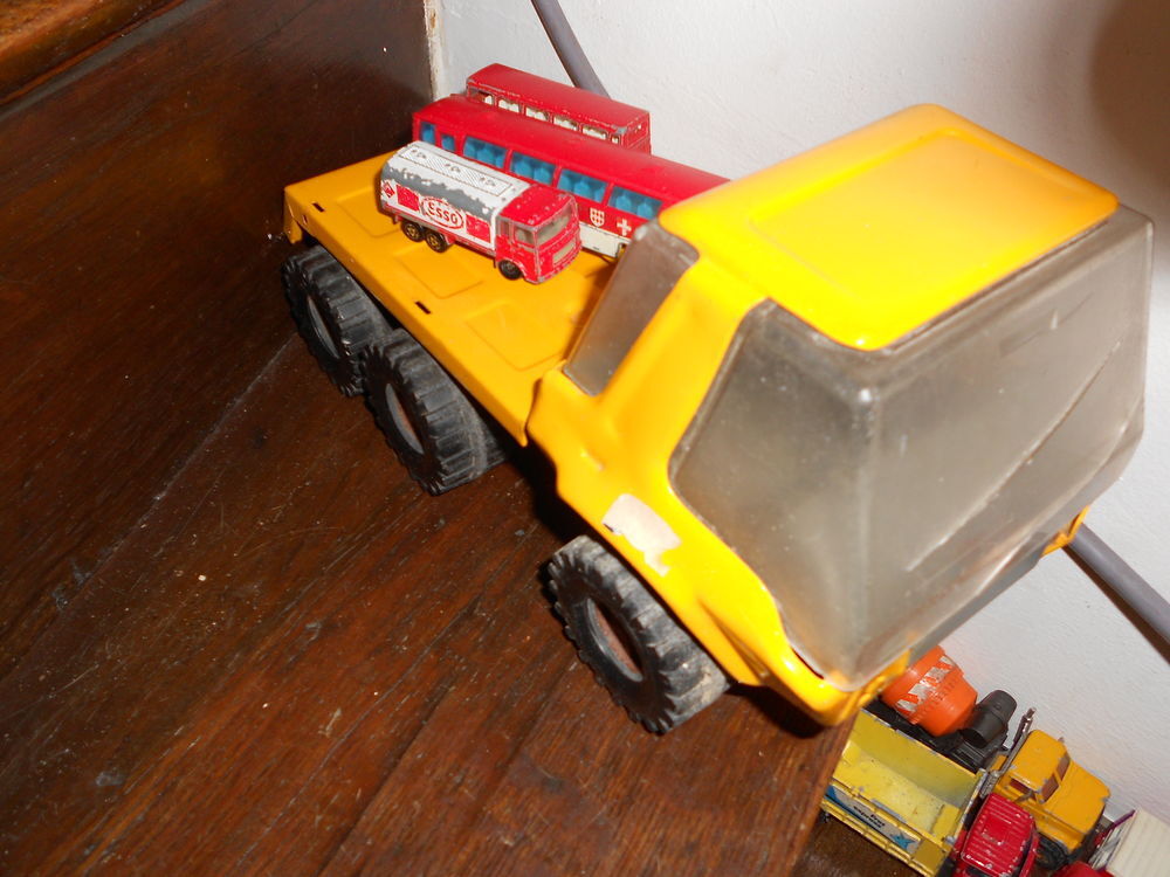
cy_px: 438
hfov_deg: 67.3
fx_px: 879
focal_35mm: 26
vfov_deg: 53.1
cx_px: 585
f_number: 3.2
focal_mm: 4.6
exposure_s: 1/25
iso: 80
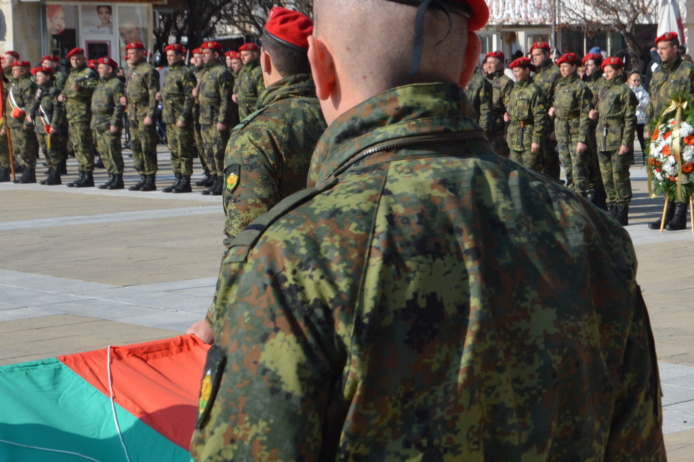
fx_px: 1984
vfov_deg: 13.3
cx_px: 676
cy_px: 223
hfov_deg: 19.3
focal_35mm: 103
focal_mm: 30
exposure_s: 1/320
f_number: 9
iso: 100
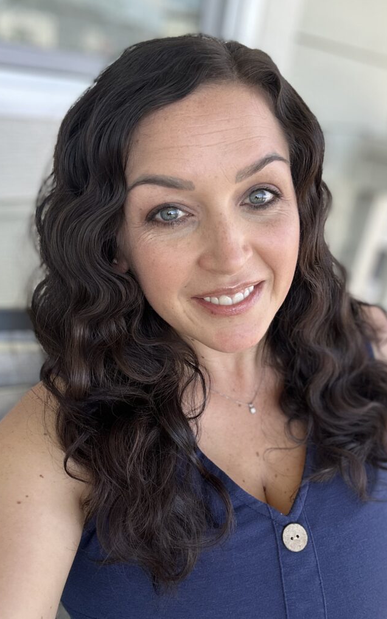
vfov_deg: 59.7
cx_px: 226
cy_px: 309
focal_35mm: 32
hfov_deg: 39.3
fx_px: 540
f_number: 1.9
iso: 25
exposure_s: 1/121
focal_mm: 2.69
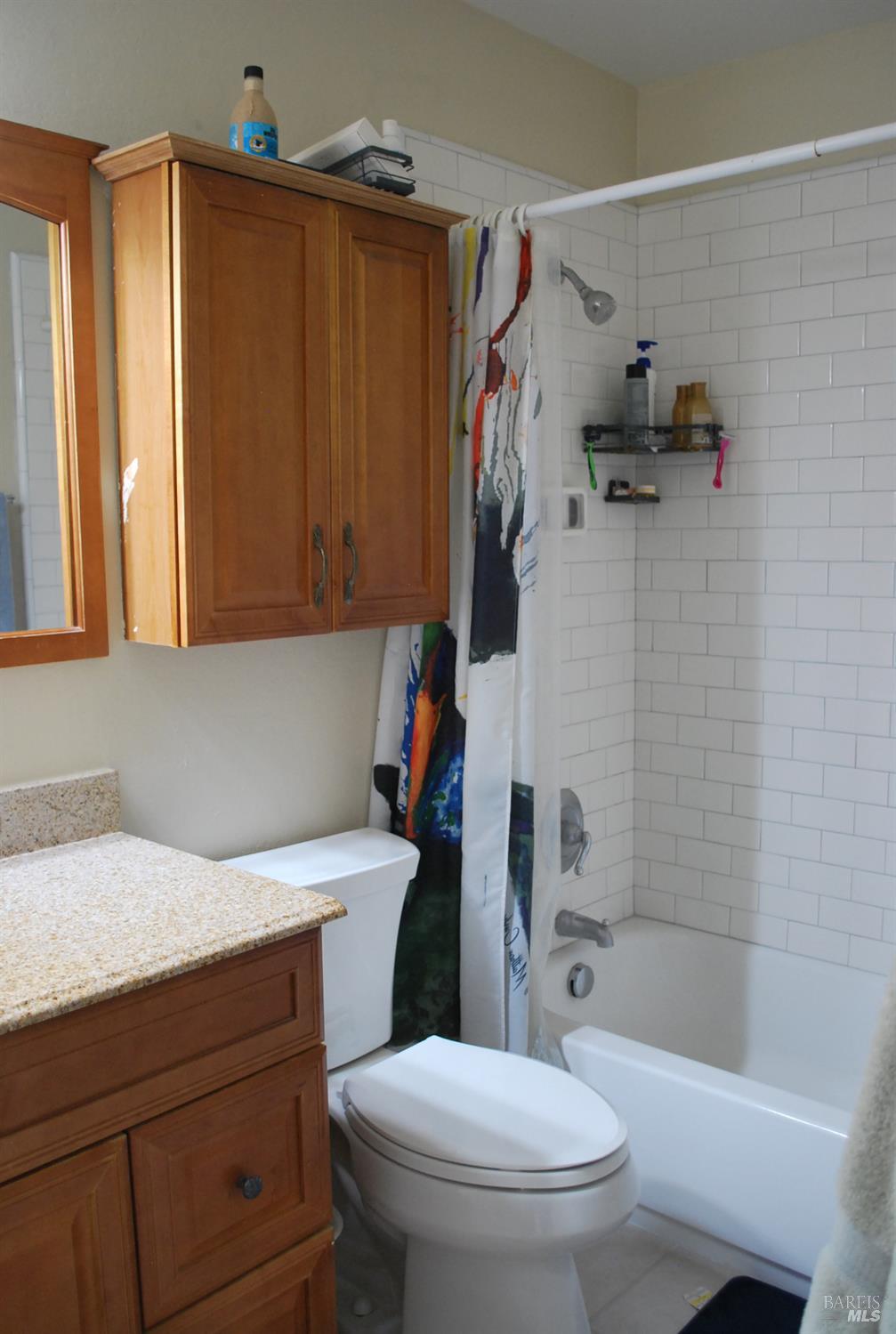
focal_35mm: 30
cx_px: 448
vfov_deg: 61.8
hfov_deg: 43.8
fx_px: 1114
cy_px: 667
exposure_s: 1/30
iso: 720
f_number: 3.8
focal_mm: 20
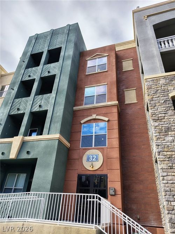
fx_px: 162
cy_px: 117
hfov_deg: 56.8
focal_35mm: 24
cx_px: 88
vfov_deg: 71.6
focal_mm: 5.56
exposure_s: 1/268
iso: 100
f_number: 1.8
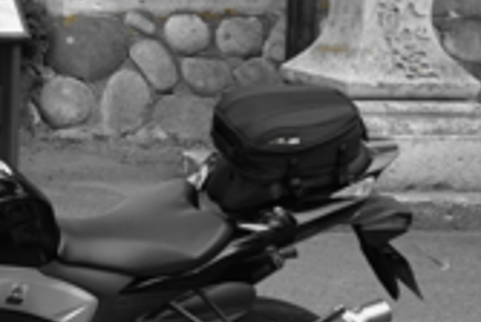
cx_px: -472
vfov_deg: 10.5
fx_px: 1727
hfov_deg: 13.6
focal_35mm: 129
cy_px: -68
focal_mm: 18
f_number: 6.3
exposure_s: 1/80
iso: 100
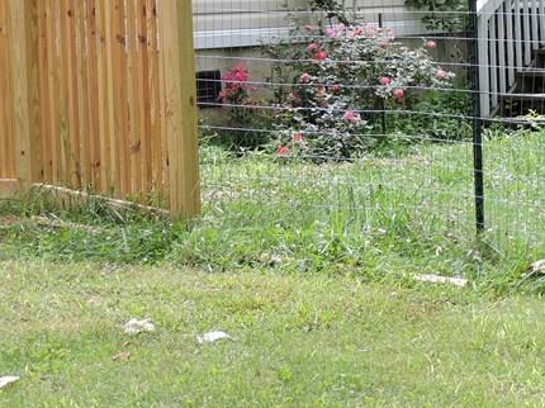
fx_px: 1762
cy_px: -63
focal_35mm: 112
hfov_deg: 17.2
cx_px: 536
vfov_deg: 12.9
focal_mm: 8.4
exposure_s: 1/250
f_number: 3.5
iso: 100
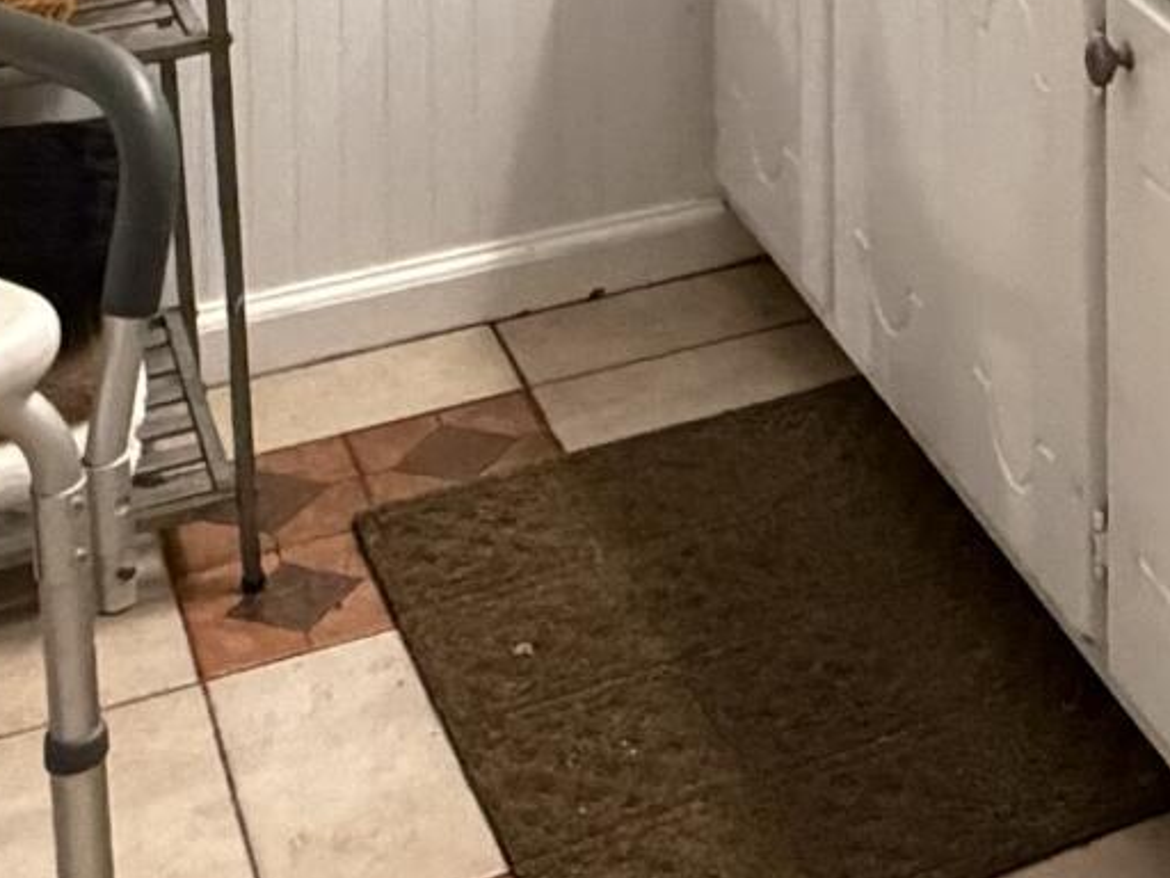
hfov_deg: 22.3
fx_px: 2772
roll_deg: -0.4
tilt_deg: -4.7
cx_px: 1348
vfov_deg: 15.1
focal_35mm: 82
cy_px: -793
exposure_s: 1/40
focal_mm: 2.22
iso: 1000
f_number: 2.2
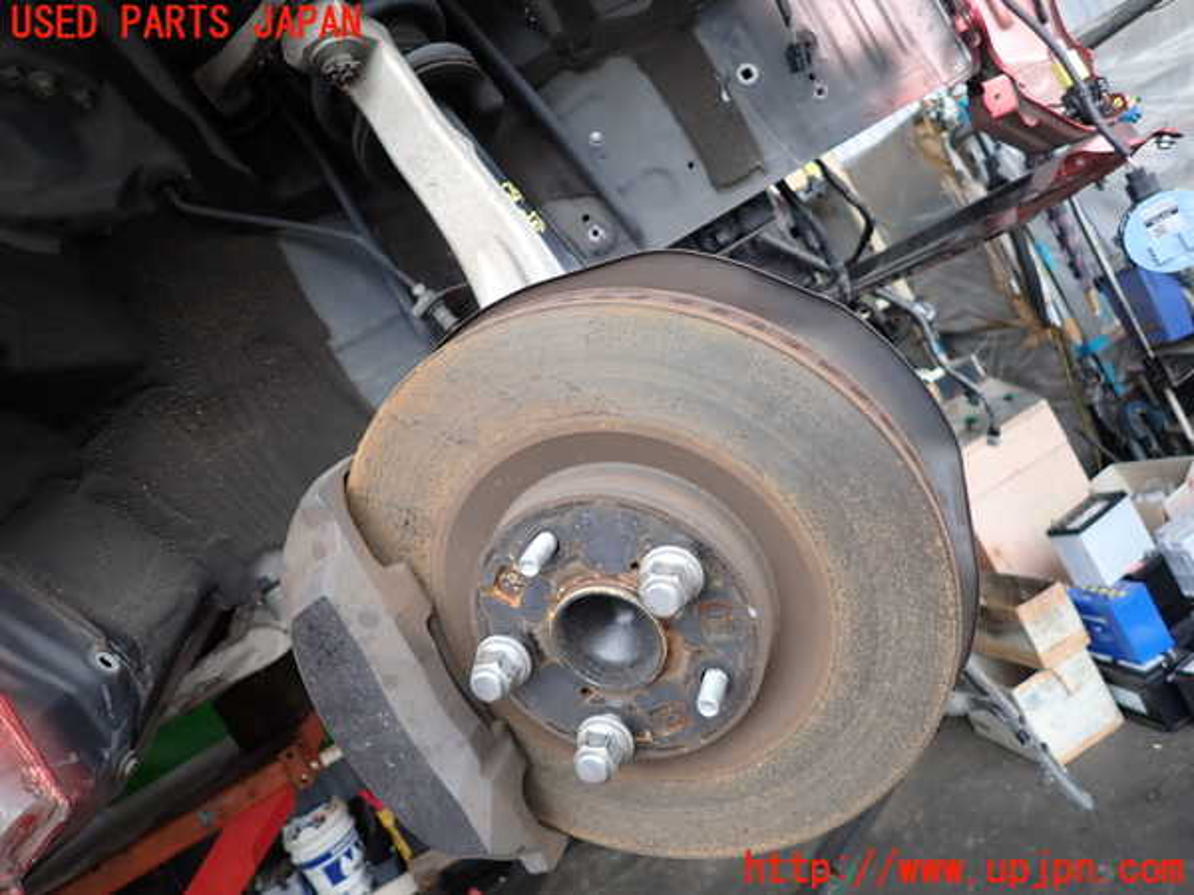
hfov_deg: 69.4
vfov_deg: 54.9
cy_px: 448
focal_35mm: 25
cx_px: 597
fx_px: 862
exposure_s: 1/125
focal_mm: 4.5
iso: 125
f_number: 2
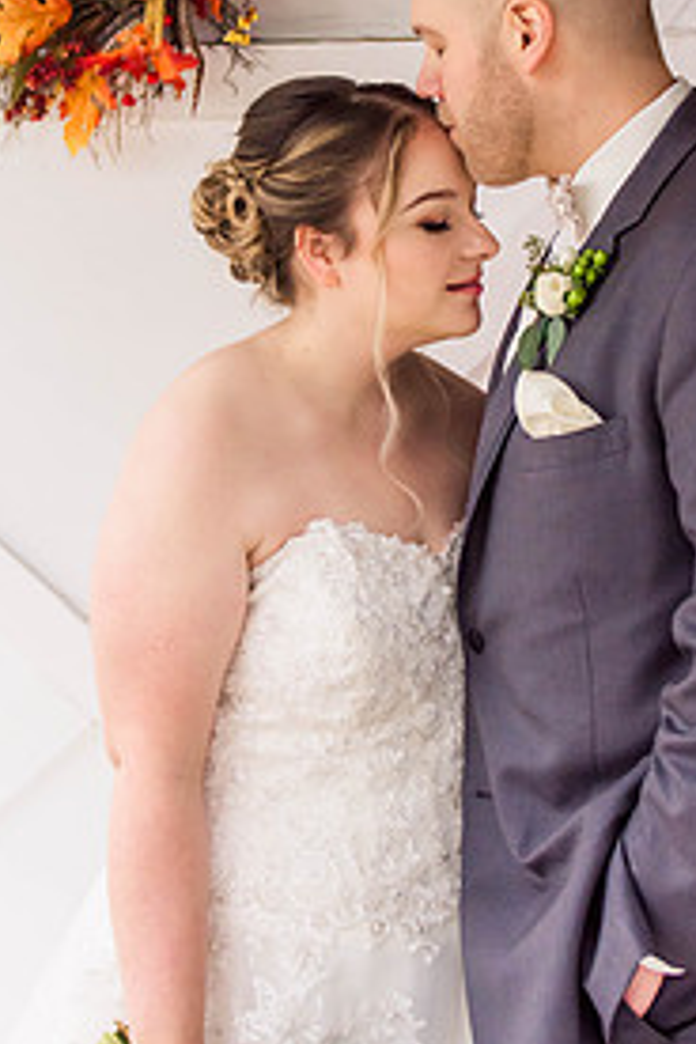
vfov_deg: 30.3
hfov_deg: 20.6
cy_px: 356
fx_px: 1914
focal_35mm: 66
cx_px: 378
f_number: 2.8
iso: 640
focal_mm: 27
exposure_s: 1/200
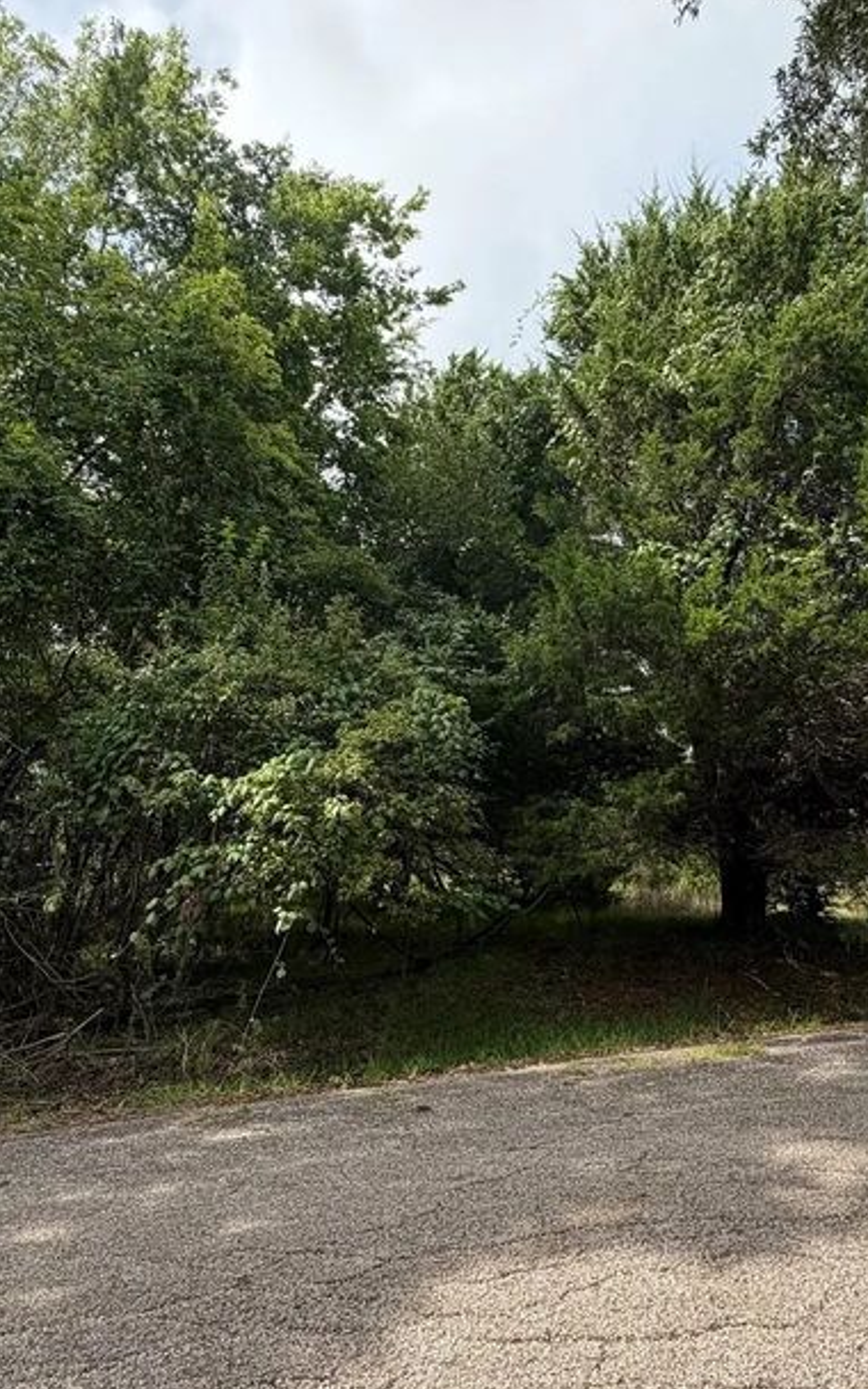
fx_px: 946
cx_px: 509
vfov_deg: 72.5
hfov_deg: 49.1
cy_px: 685
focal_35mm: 25
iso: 40
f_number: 2.2
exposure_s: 1/770
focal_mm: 2.22
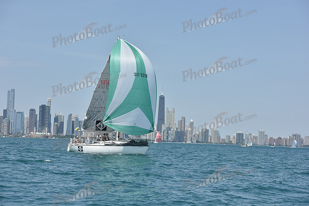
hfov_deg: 25.4
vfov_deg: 17.1
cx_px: 154
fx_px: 687
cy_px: 103
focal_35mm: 80
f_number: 7.1
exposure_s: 1/1600
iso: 250
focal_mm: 80
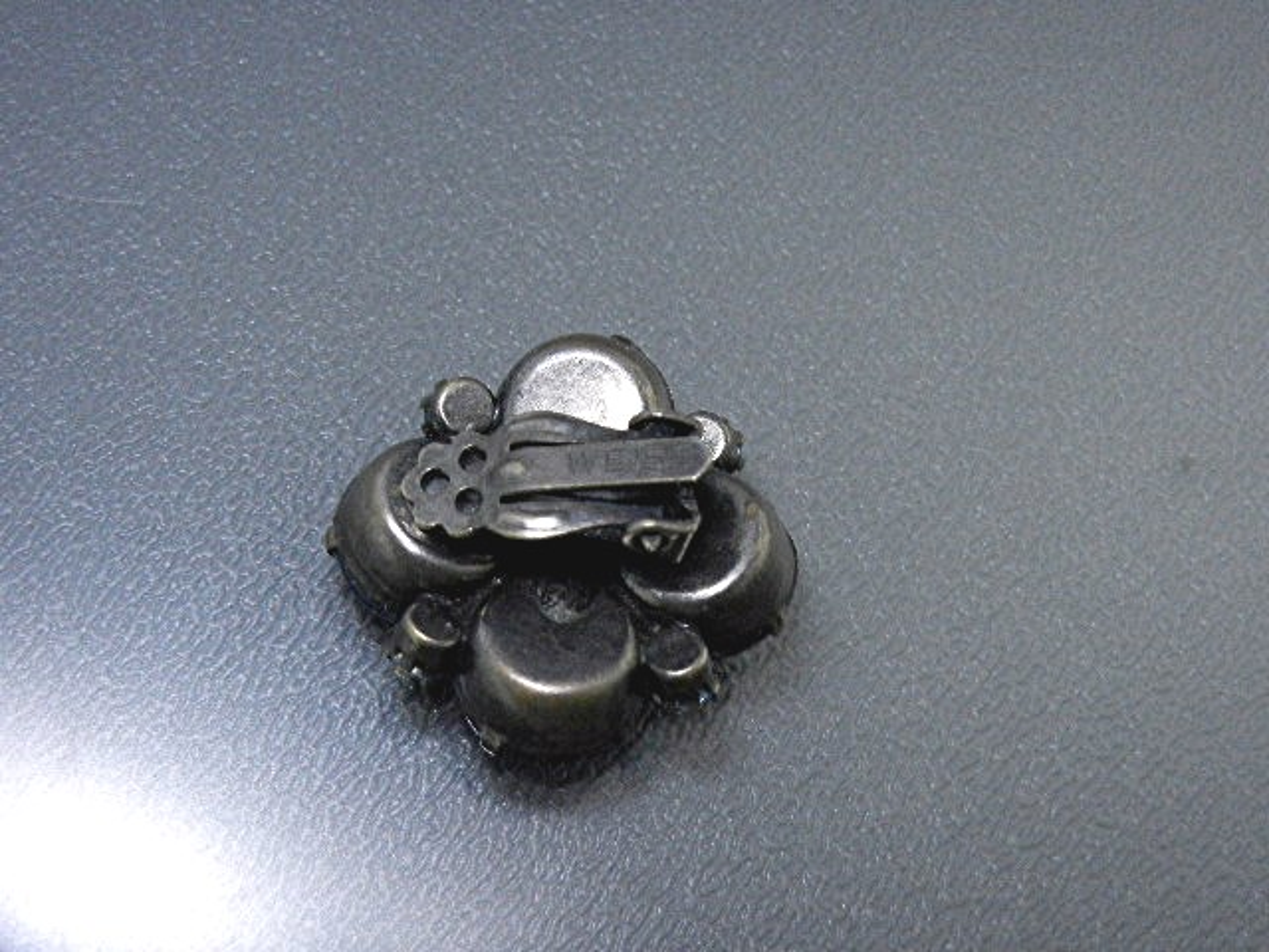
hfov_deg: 32.7
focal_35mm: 59
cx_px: 634
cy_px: 476
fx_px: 2163
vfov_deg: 24.8
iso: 779
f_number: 8
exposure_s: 1/30
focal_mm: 10.6
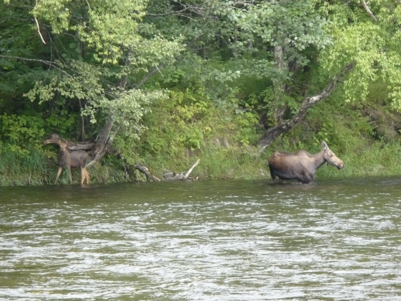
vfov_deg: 6.7
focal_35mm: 222
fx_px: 2572
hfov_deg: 8.9
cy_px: 150
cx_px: 200
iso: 200
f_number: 4.5
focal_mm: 36.6
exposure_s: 1/125
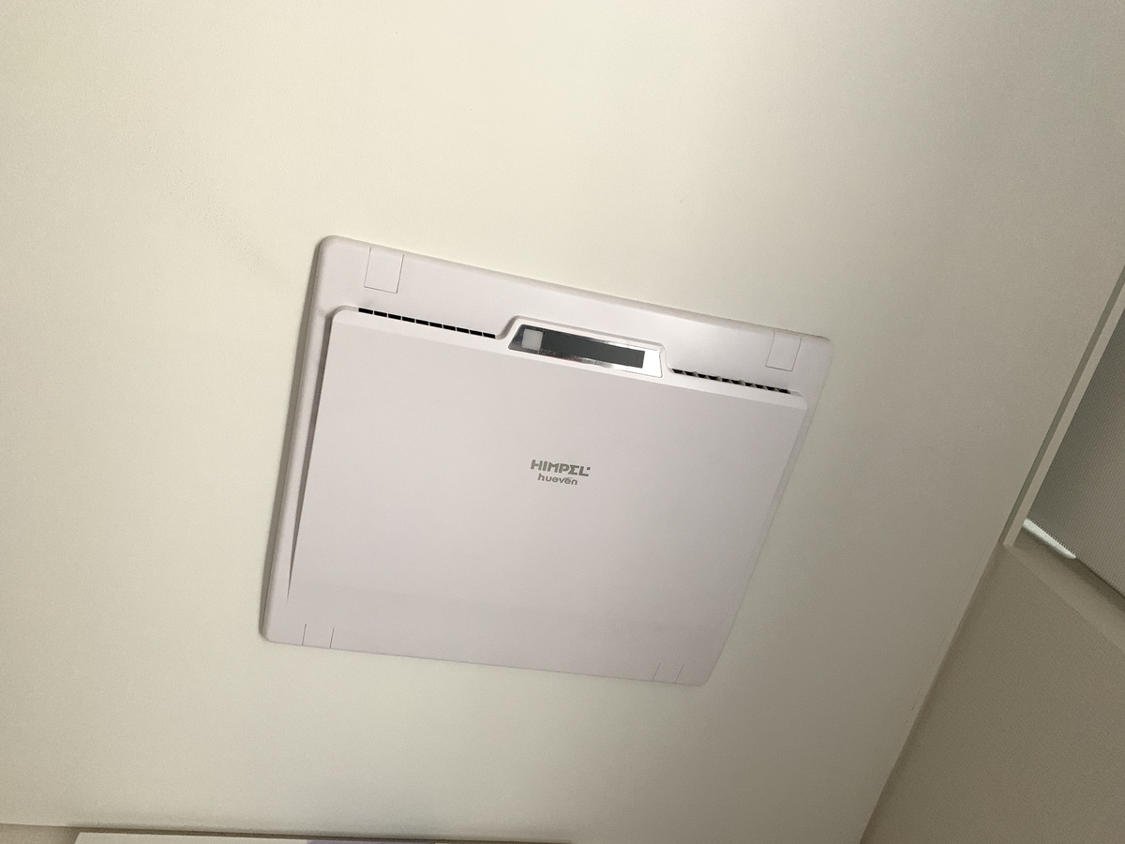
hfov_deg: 67.3
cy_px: 422
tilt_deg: +65.1
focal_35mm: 26
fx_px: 845
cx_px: 562
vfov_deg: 53.1
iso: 400
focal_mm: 4.25
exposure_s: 1/35
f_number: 1.8
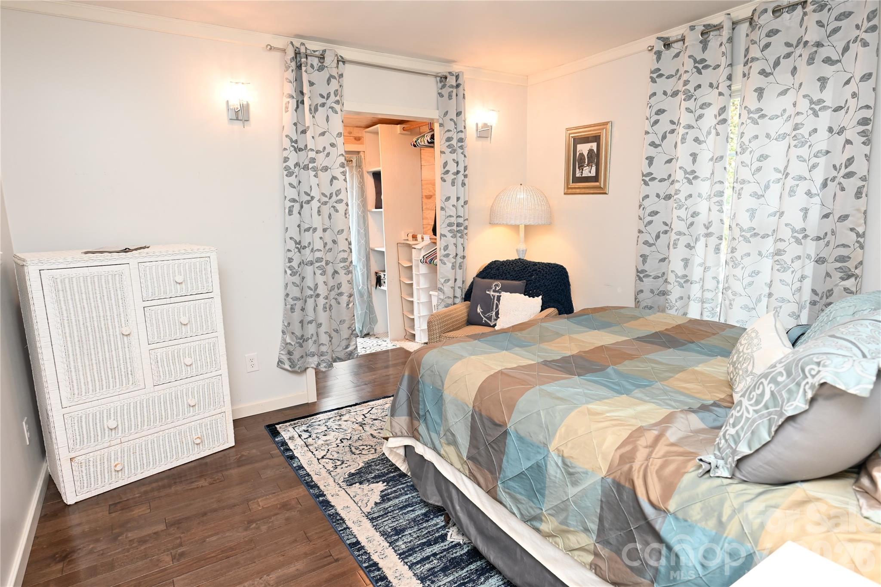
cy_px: 294
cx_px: 440
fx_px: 489
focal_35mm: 20
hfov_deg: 84.0
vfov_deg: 61.9
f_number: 4
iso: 720
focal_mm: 20
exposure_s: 1/60
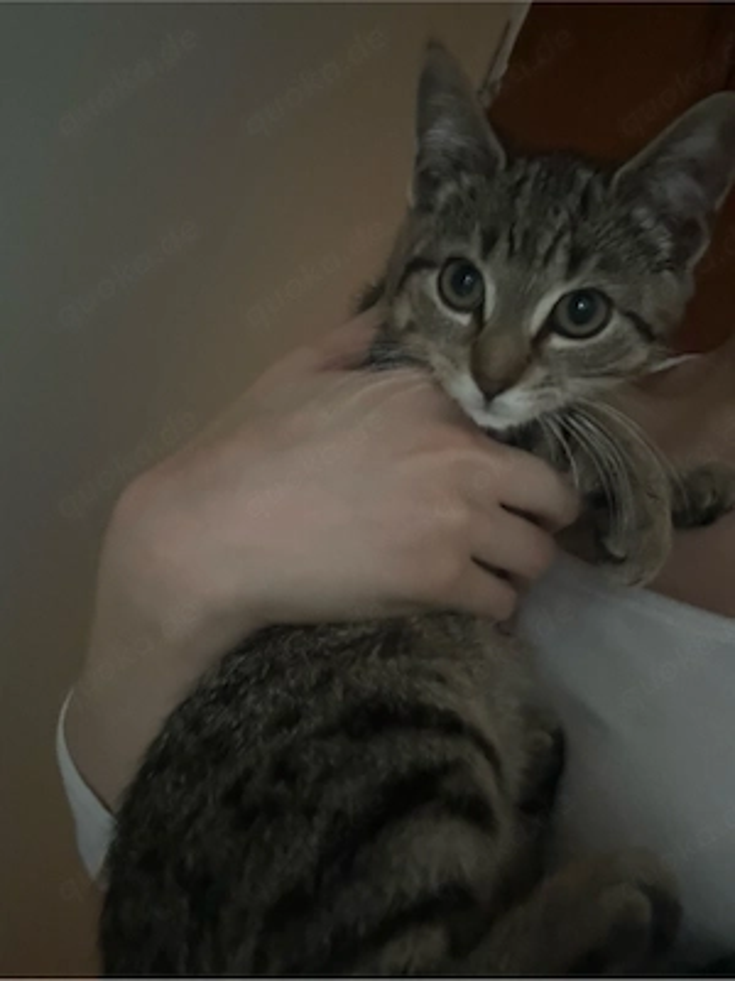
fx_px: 849
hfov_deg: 46.8
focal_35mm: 30
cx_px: 368
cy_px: 490
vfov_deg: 60.0
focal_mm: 2.69
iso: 1000
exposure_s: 1/15
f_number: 1.9
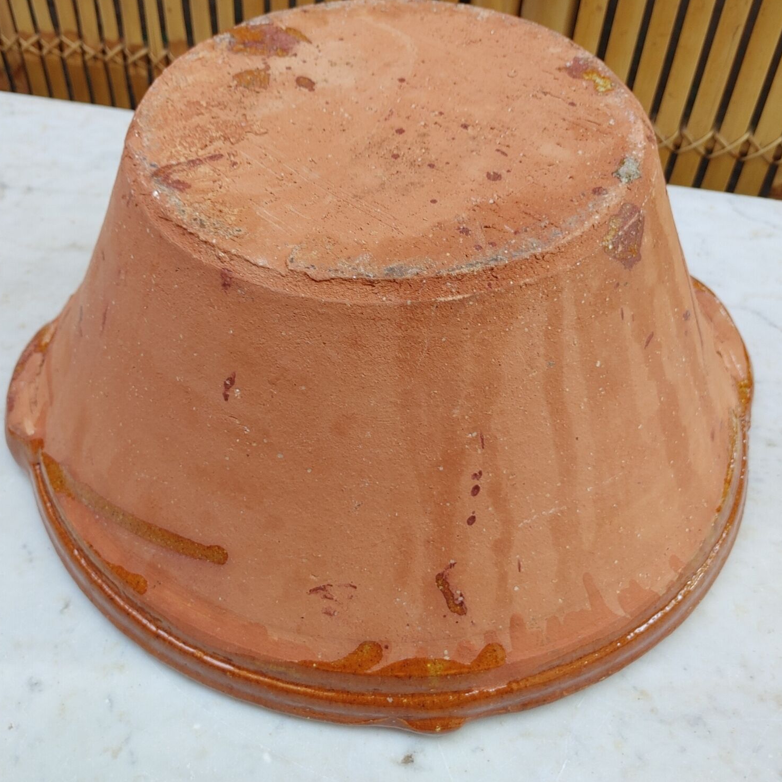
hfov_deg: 52.2
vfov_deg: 52.5
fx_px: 792
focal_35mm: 31
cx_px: 318
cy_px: 389
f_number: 1.8
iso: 100
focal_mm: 4.81
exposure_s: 1/100
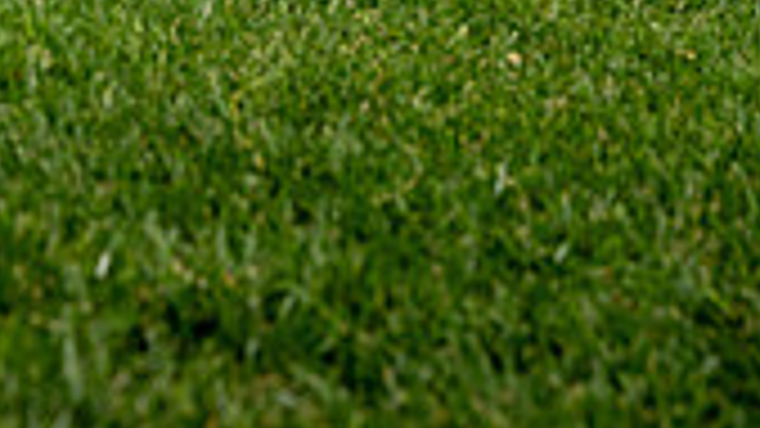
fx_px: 2700
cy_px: -523
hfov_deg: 16.0
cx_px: 229
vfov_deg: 8.4
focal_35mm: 134
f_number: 11
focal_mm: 48
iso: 400
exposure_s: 1/800
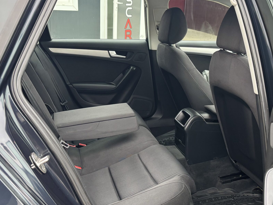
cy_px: 108
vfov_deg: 34.3
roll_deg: -6.2
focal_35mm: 42
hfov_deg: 44.4
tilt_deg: -22.2
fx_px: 331
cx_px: 172
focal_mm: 5.96
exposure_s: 1/106
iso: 125
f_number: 1.6
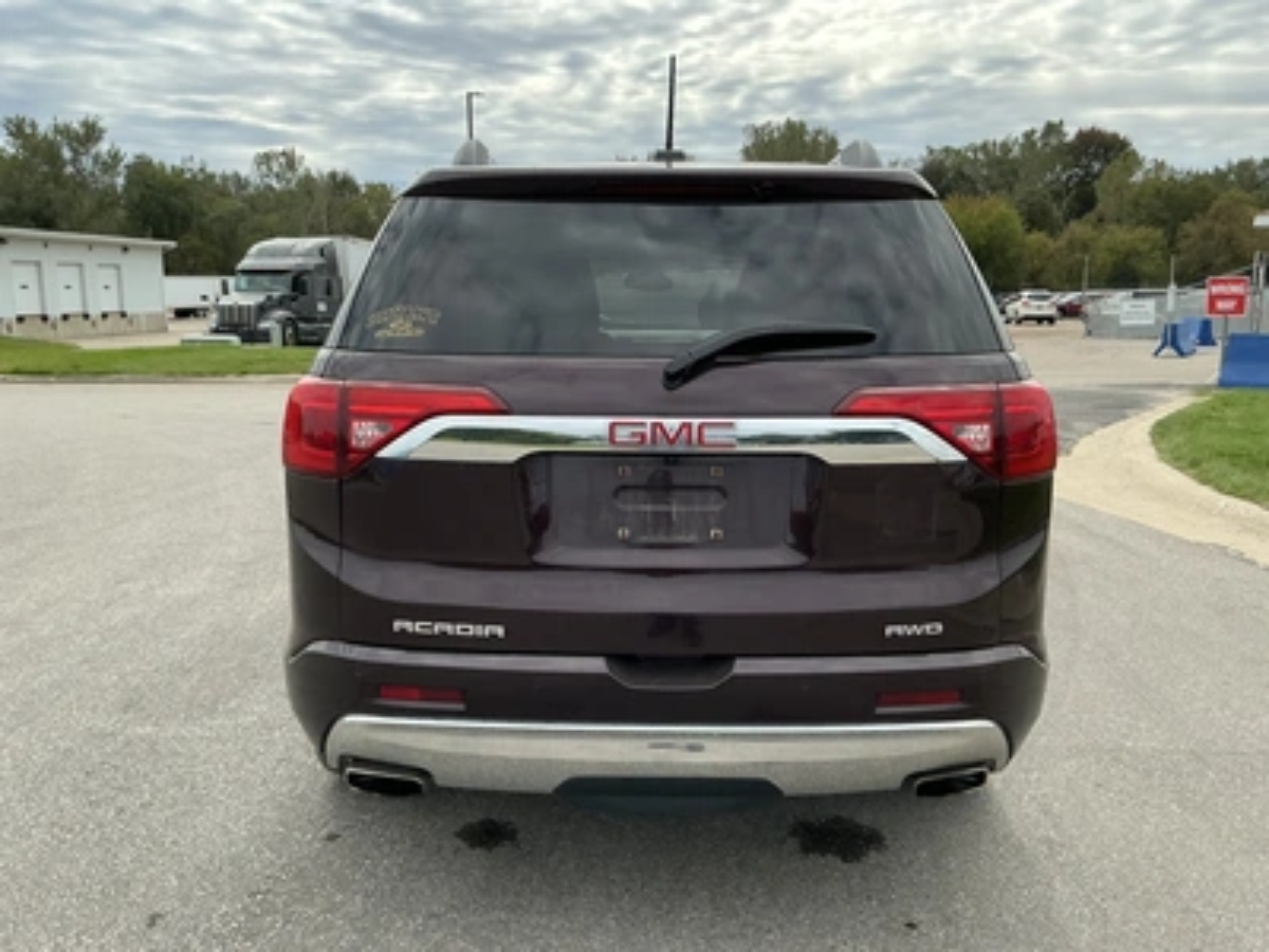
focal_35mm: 28
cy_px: 476
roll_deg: -0.4
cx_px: 634
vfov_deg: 49.7
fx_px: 1026
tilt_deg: -4.0
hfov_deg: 63.4
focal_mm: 3
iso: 25
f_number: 1.8
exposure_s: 1/1144
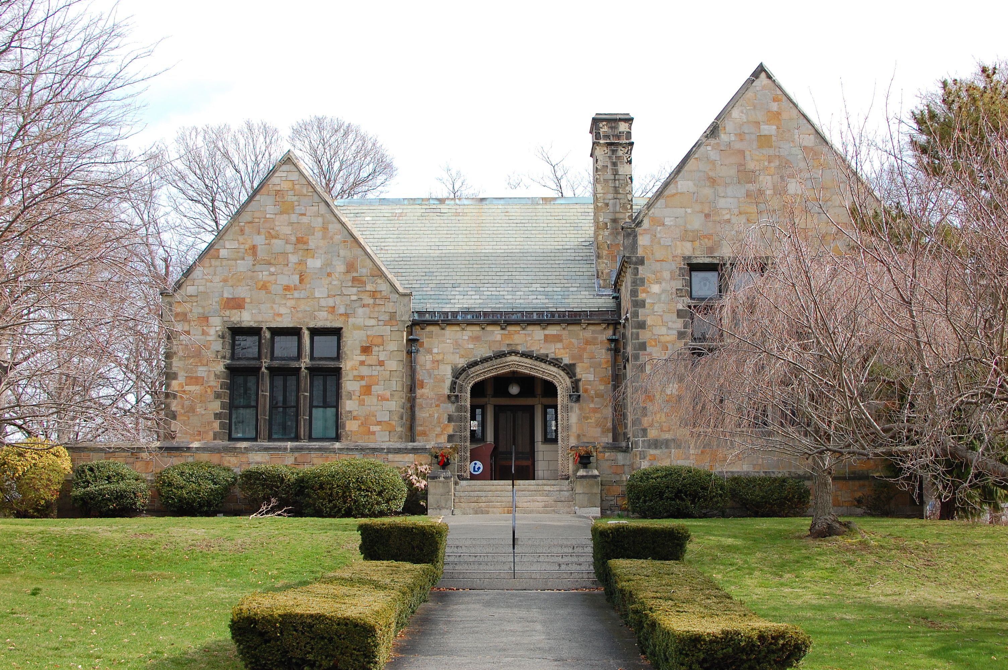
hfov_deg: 37.9
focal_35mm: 52
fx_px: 1469
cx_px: 504
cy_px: 335
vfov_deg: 25.7
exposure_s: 1/200
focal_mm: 35
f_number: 7.1
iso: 200
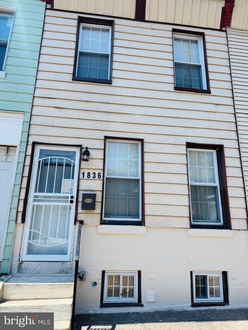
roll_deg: +0.0
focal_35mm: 24
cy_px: 165
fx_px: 229
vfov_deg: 71.6
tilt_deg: +15.9
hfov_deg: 56.8
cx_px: 124
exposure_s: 1/2833
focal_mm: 6.76
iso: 80
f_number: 1.78
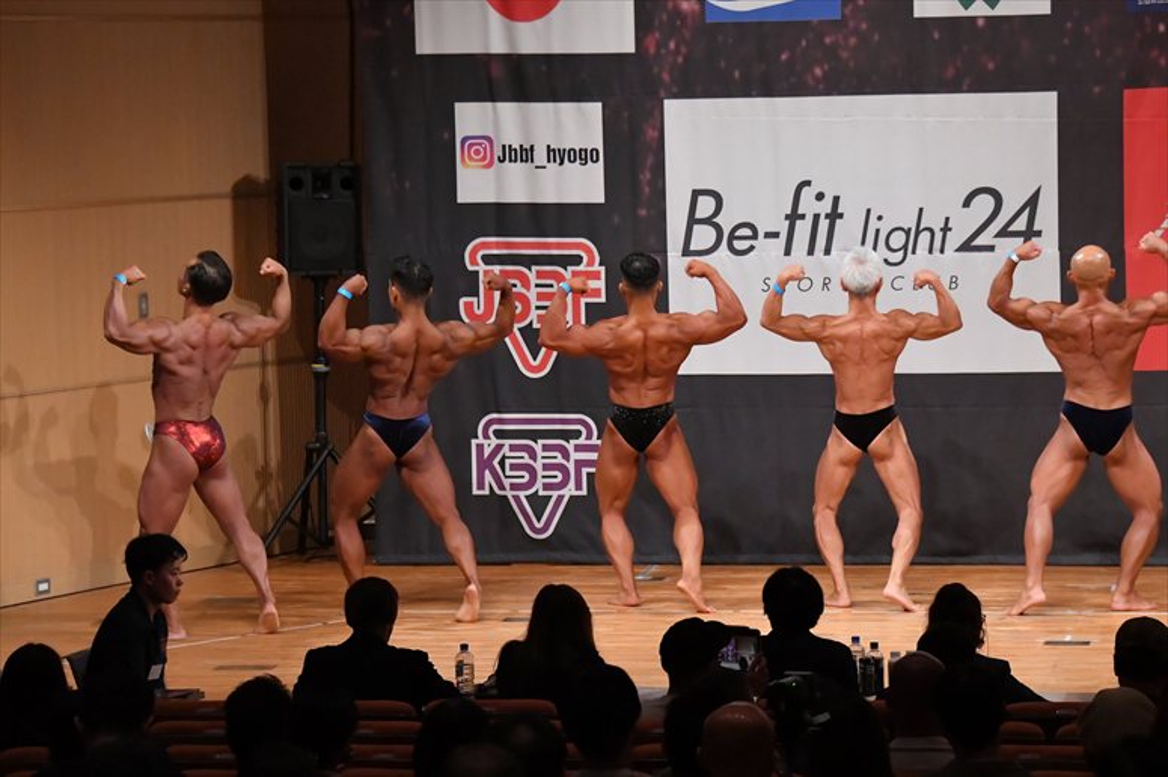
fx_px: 5091
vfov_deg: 8.7
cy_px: 388
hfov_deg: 13.1
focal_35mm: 157
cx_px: 584
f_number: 5.6
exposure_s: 1/400
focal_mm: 105
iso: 7200
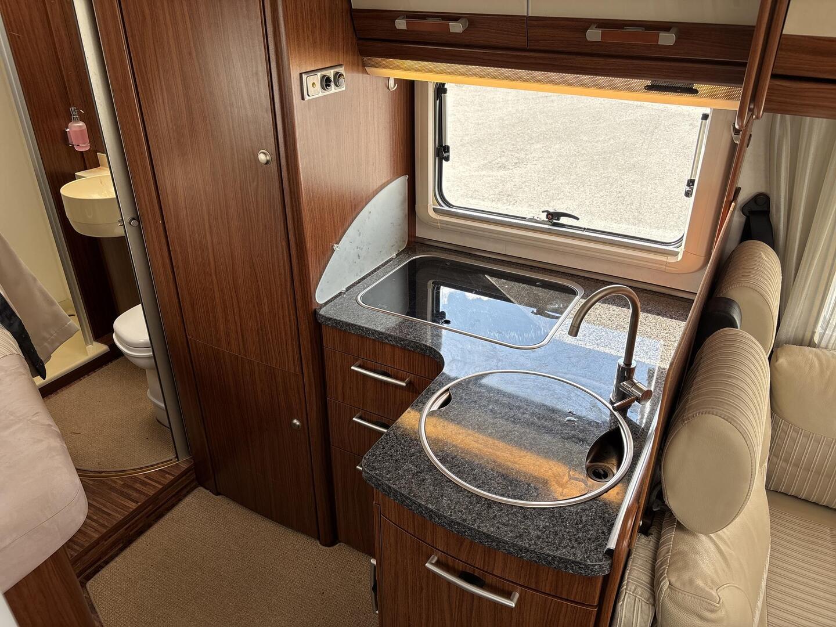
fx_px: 628
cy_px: 314
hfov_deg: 67.3
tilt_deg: -27.5
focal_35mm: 26
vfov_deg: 53.1
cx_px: 418
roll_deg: +1.8
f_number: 1.6
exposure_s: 1/187
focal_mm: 5.96
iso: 40
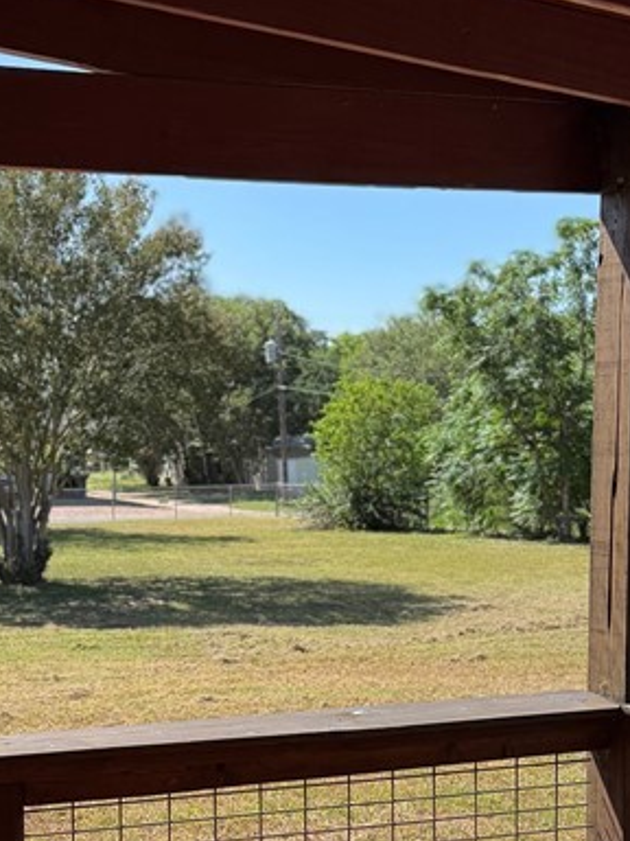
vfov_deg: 29.8
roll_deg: +0.8
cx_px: 225
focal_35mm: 64
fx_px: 1553
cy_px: 615
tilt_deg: -7.1
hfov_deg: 22.9
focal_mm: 6.76
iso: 80
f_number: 1.78
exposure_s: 1/2174
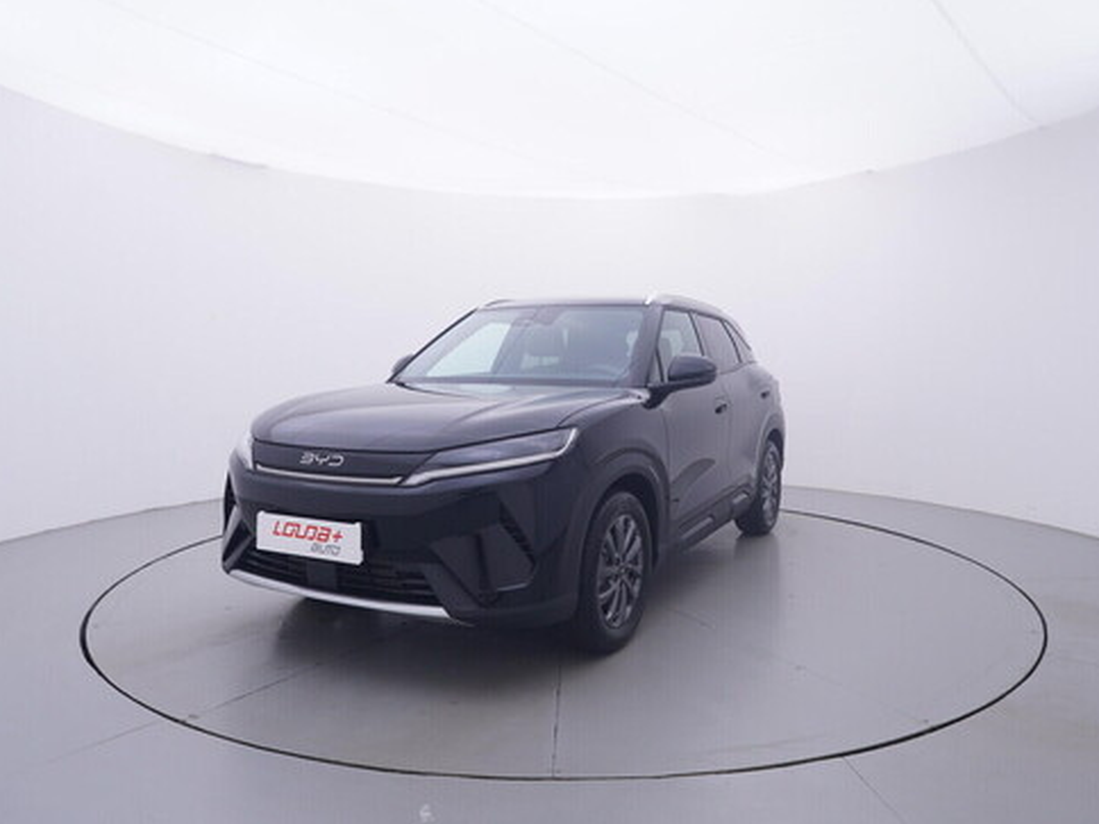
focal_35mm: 25
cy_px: 410
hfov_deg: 70.3
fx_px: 779
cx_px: 576
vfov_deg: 55.7
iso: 200
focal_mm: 15
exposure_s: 1/80
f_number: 5
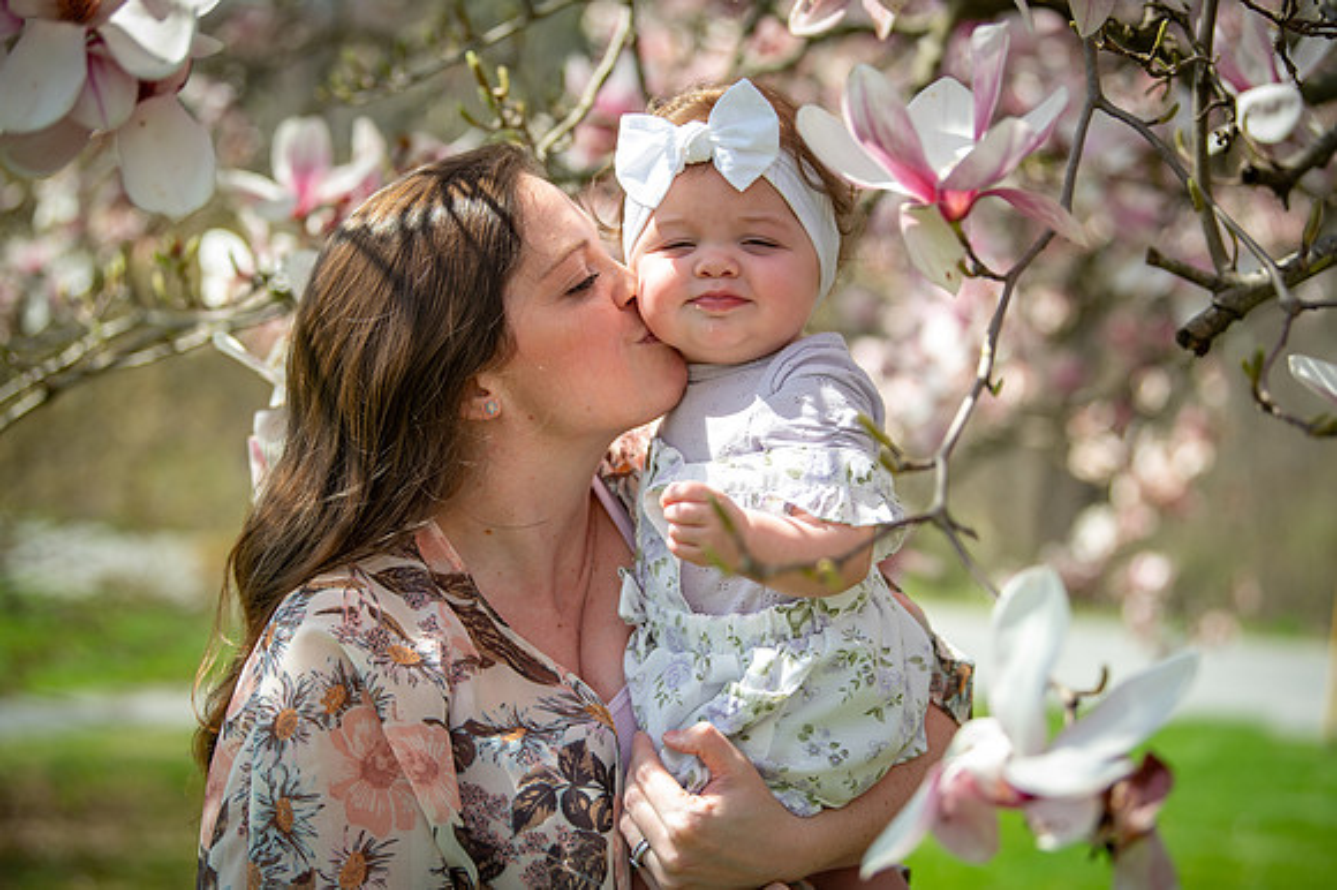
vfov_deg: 18.4
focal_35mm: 74
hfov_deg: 27.3
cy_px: 452
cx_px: 687
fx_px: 2748
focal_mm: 72
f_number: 2.8
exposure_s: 1/640
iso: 50
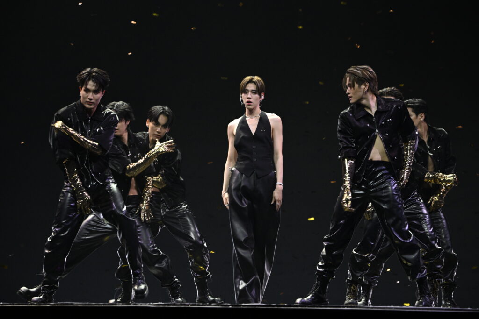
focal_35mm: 250
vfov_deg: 5.5
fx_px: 3327
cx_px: 240
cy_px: 160
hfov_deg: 8.2
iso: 5000
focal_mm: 250
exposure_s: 1/320
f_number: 5.6
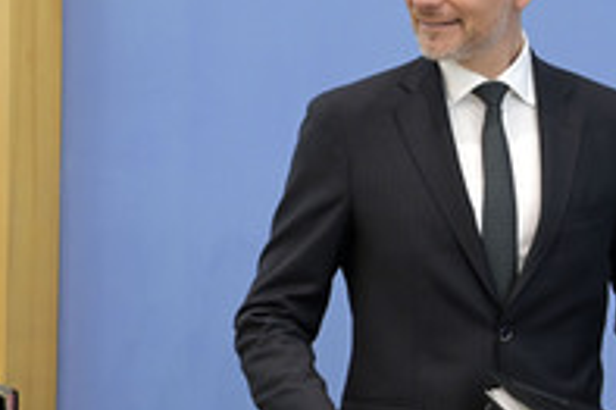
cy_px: 263
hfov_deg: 16.3
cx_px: 352
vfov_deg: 10.9
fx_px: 2154
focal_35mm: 126
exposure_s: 1/400
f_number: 5.6
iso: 3200
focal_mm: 55
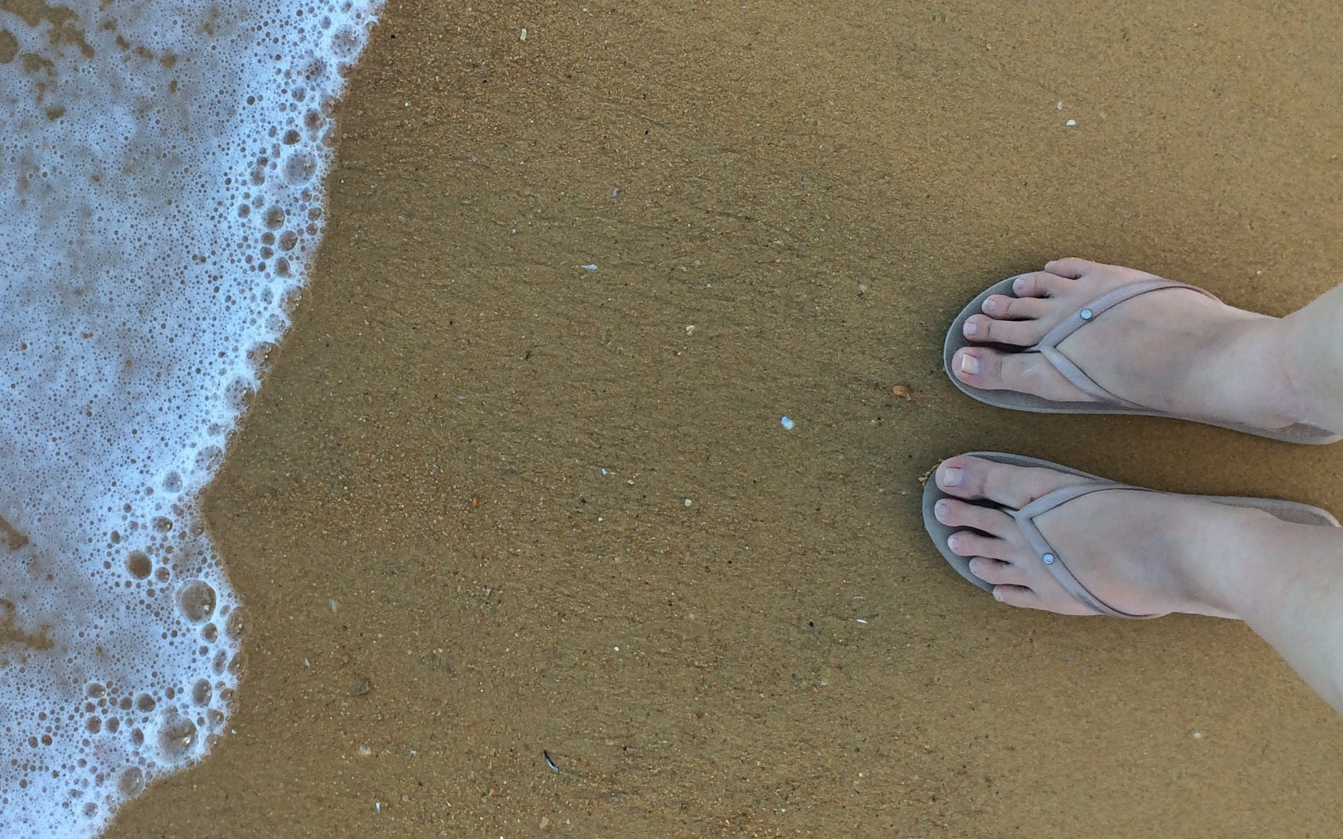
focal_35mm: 47
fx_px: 1720
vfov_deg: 27.4
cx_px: 453
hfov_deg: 42.1
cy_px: 362
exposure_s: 1/432
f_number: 2.2
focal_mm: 4.15
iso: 32
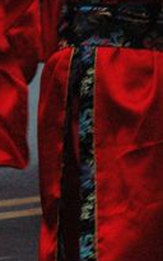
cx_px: -55
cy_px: -74
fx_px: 4239
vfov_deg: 3.5
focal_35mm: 596
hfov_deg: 2.2
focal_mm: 100
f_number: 6.3
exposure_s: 1/160
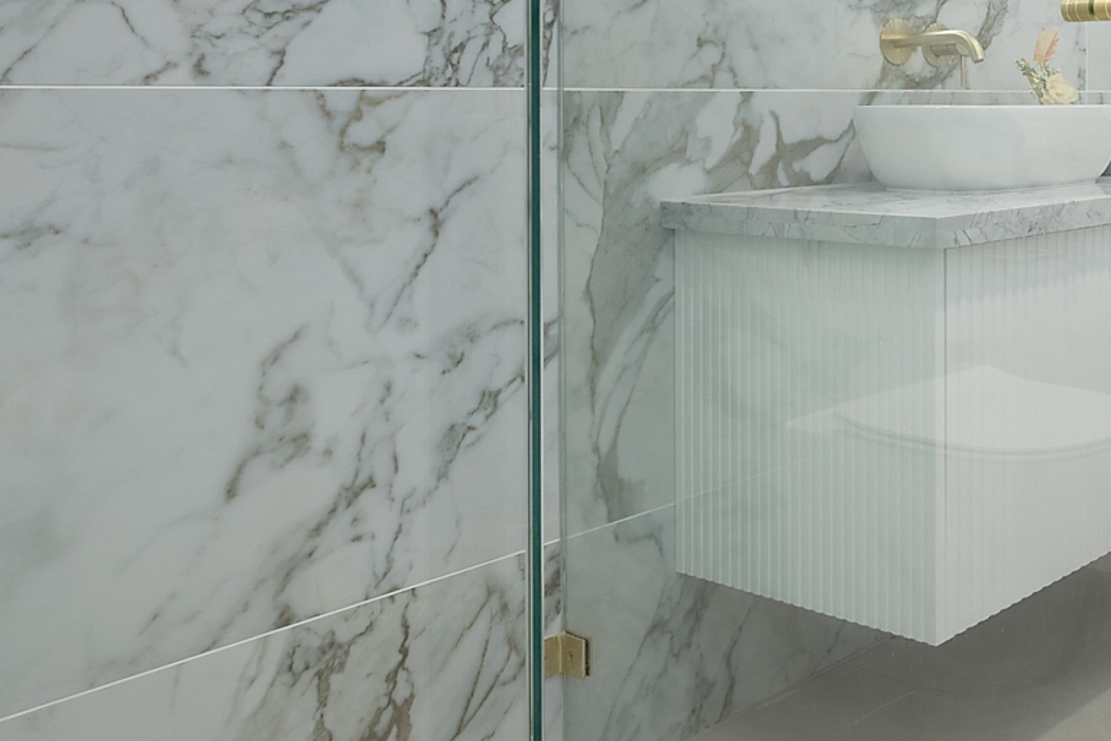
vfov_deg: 32.0
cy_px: 90
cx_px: 1211
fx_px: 1234
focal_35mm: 40
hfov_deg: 39.8
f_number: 11
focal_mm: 16
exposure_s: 1/2.5
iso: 125
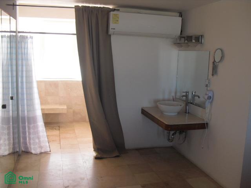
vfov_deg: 39.7
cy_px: 94
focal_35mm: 36
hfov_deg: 51.4
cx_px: 126
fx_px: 261
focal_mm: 6.3
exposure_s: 1/100
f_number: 3.1
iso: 200
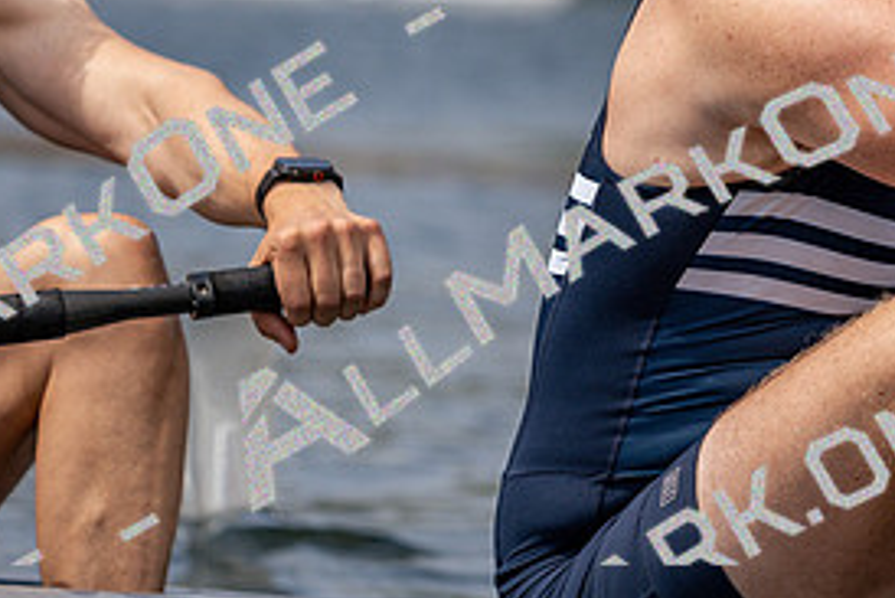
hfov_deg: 3.9
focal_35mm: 530
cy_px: 5
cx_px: 902
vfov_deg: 2.6
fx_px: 13183
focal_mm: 250
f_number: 5.6
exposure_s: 1/1600
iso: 200
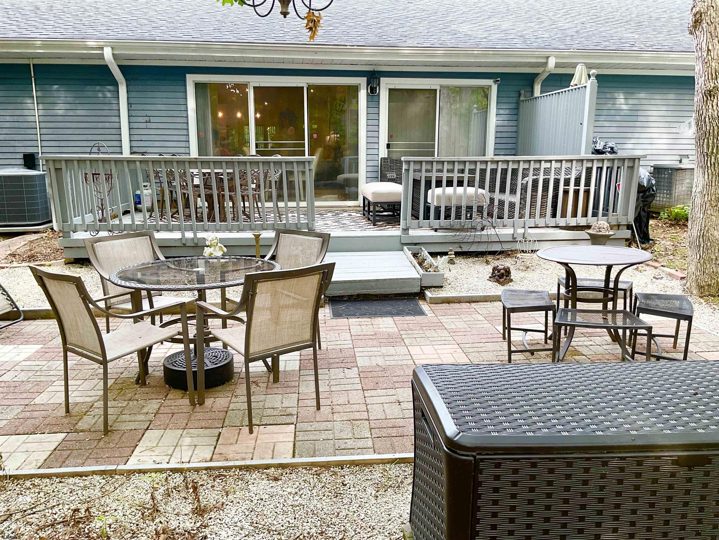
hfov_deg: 61.7
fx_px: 602
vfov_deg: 48.2
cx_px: 360
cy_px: 270
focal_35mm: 29
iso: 40
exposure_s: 1/120
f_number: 1.8
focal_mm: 3
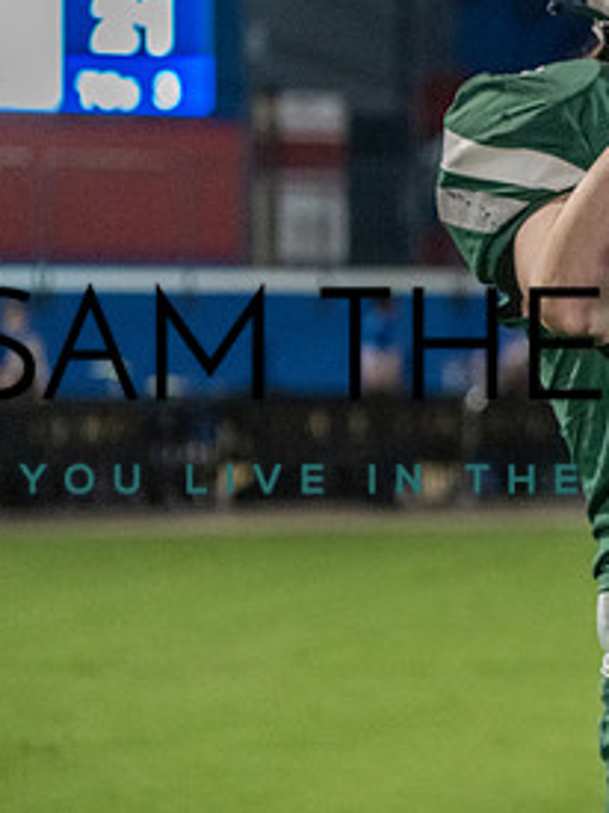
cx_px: 816
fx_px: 4766
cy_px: 350
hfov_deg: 7.2
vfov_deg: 9.7
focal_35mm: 203
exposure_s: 1/1250
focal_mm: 100
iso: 8000
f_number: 4.5
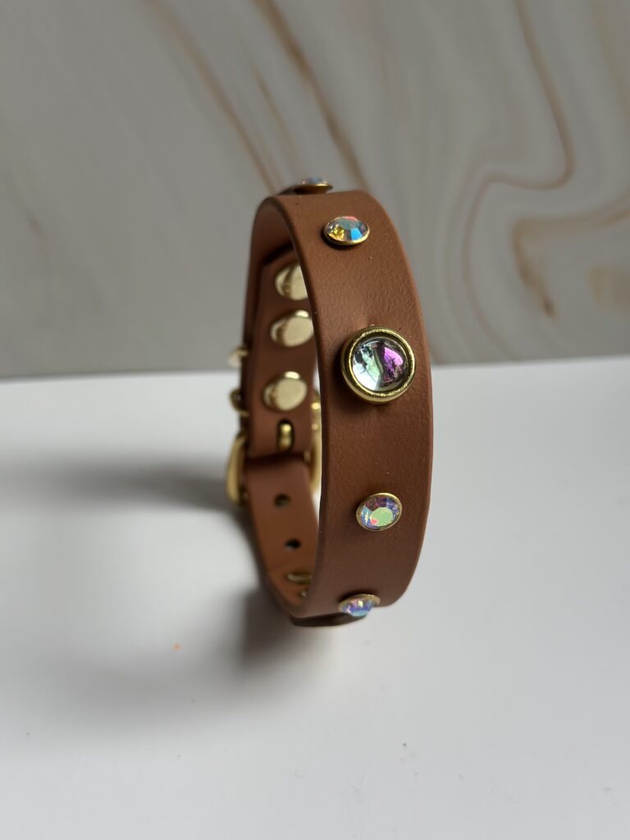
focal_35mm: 48
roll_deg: -2.0
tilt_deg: -30.3
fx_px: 1165
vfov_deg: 39.7
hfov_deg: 30.3
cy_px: 420
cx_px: 315
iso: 80
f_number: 1.78
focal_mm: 6.86
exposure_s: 1/293
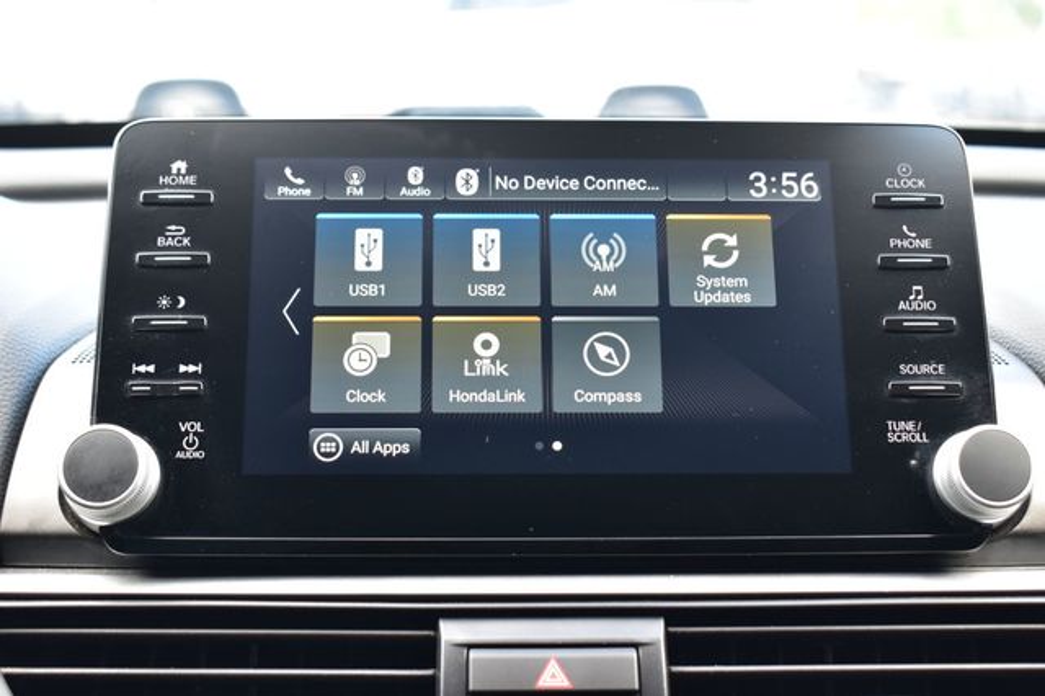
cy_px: 348
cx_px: 522
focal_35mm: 54
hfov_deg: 36.9
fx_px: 1567
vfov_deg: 25.0
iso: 400
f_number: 7.1
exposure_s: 1/25
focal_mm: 36
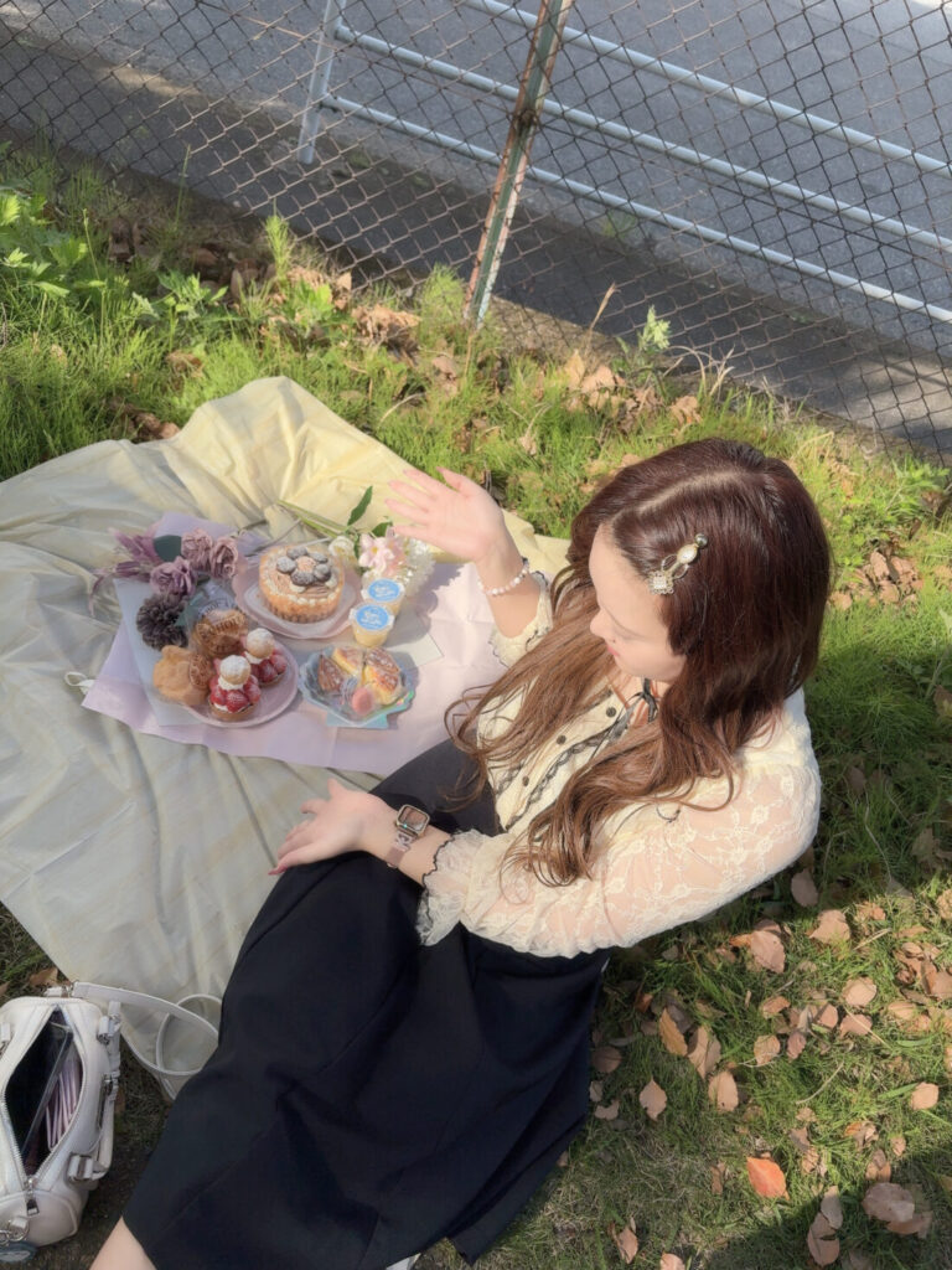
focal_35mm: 26
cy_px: 635
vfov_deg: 67.3
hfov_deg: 53.1
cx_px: 476
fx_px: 953
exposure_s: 1/2141
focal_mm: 5.96
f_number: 1.6
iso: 50
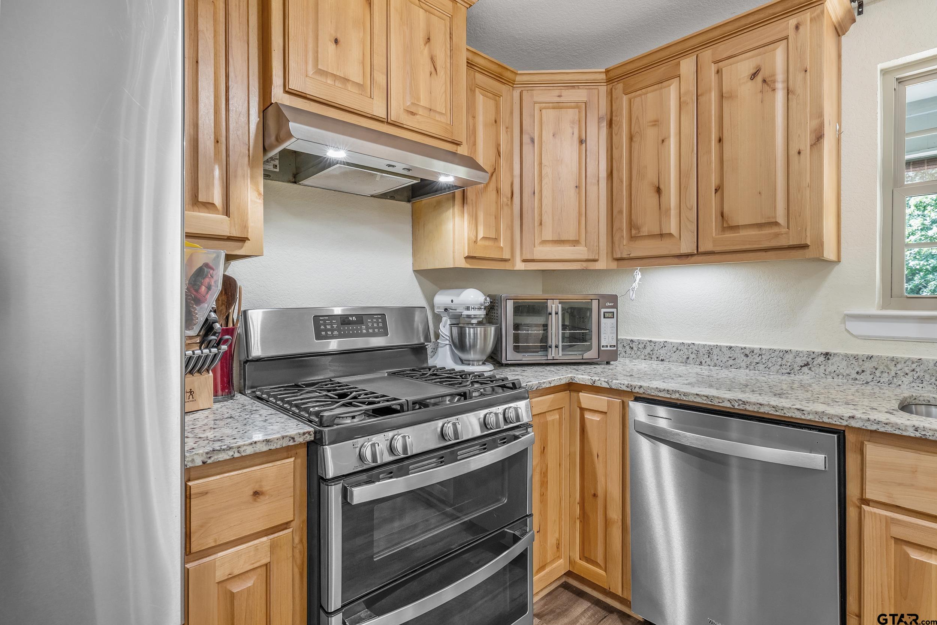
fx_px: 442
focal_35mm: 17
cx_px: 468
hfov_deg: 93.3
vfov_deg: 70.4
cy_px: 312
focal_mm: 17
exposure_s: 1/13
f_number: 8
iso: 800
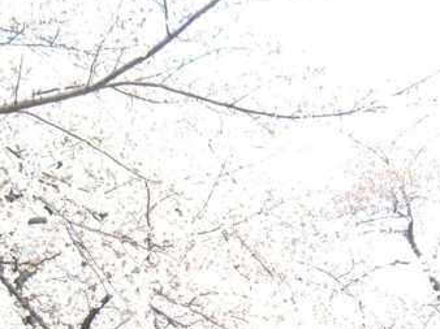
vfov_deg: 16.0
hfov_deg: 21.7
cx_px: 292
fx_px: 1143
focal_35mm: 90
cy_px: 341
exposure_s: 1/100
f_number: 2.8
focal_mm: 7.9
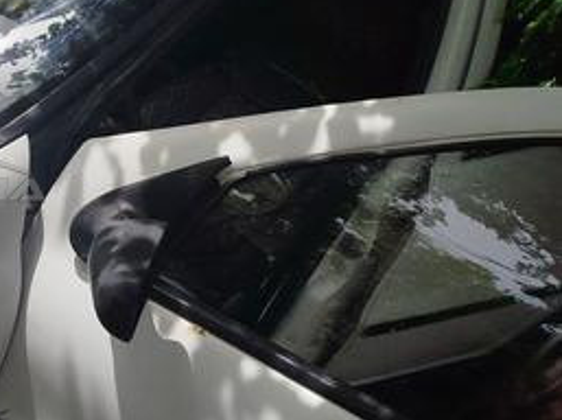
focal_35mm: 61
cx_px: -149
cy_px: 156
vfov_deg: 23.9
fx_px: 989
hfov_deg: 27.2
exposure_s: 1/1095
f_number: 1.7
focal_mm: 5.31
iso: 50
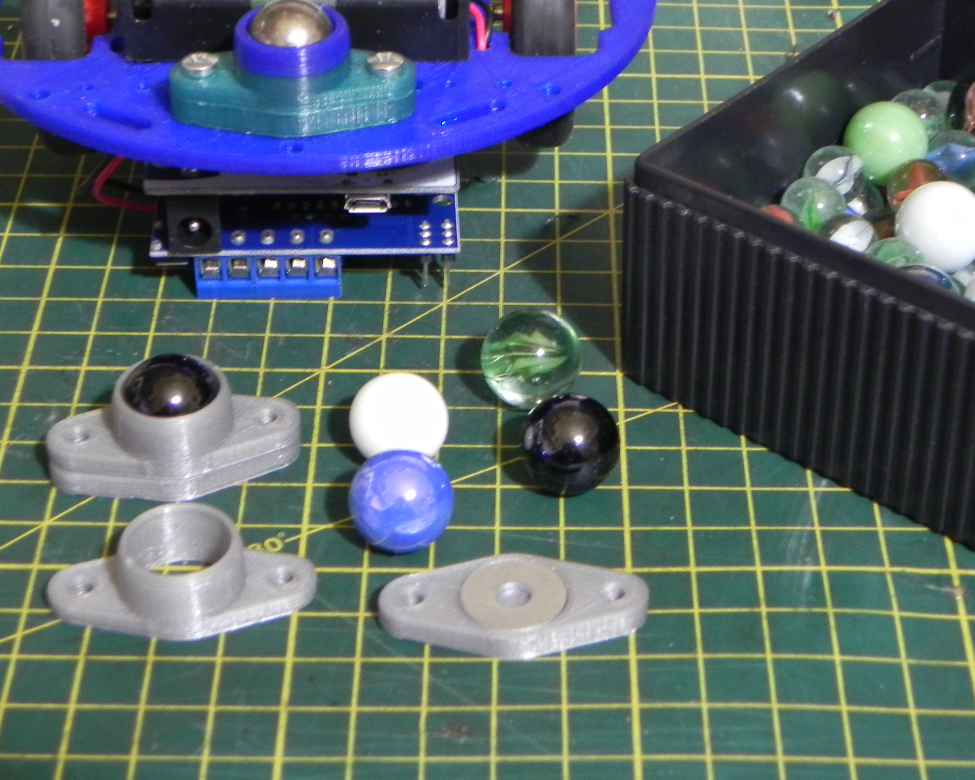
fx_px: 2424
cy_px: 254
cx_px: 584
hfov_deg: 22.7
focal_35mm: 84
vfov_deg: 18.2
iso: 400
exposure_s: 1/3.7
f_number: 3.5
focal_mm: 10.3
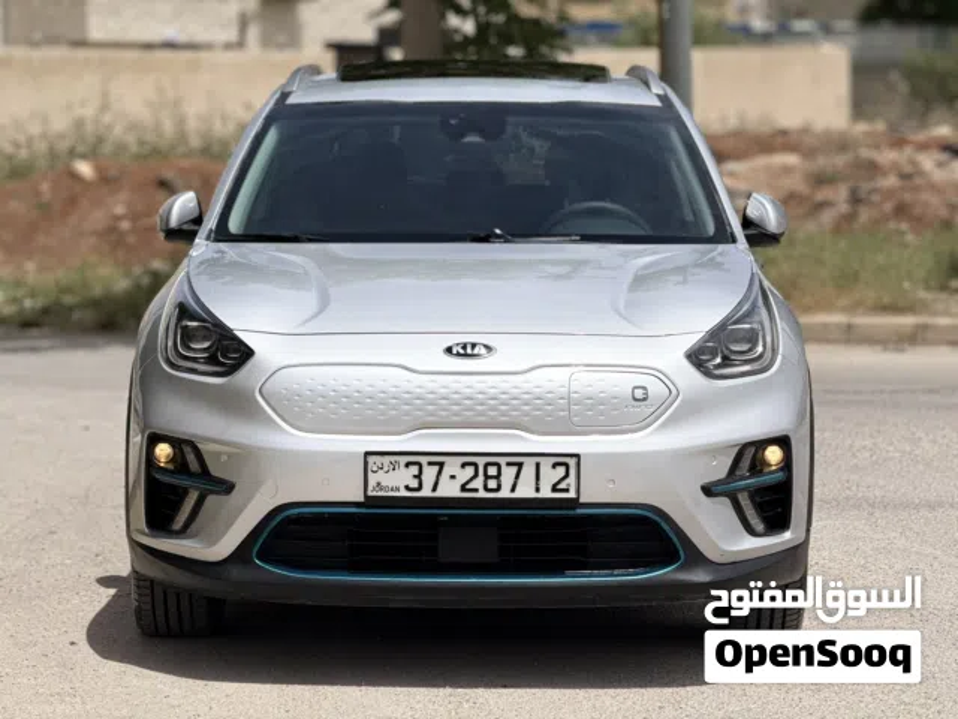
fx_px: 3321
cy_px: 360
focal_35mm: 120
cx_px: 479
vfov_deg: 12.3
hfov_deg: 16.4
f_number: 2.8
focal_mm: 15.66
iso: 64
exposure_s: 1/3509
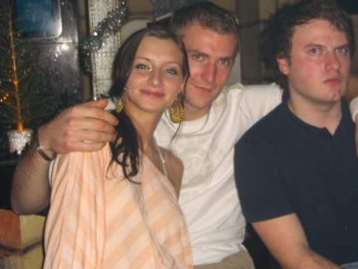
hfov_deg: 34.2
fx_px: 579
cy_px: 99
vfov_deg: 26.0
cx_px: 226
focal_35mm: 56
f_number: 2.8
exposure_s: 1/60
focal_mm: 7.9
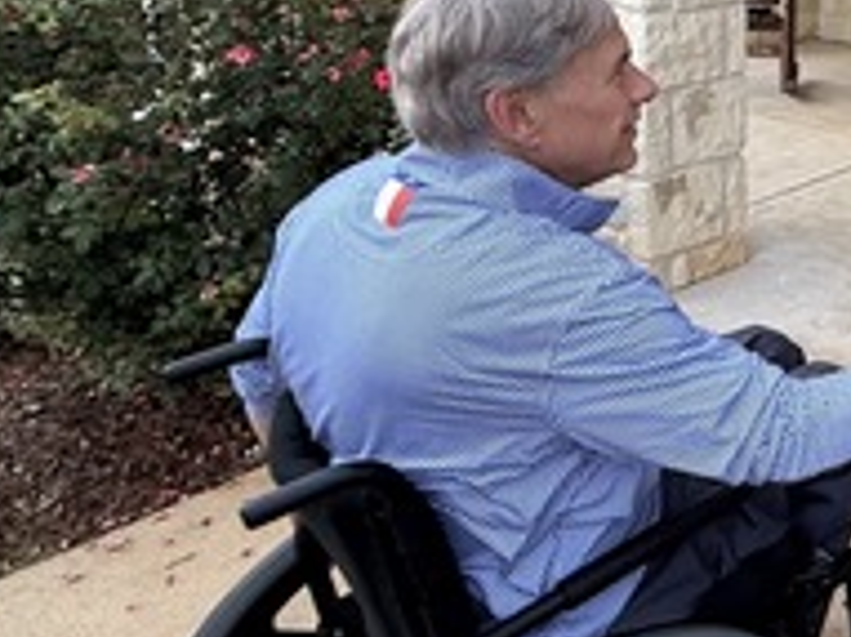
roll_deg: -0.7
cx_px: 1038
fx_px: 1007
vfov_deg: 34.1
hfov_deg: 35.3
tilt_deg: -15.2
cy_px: 129
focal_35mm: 41
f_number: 2.2
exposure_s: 1/120
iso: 80
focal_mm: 2.22
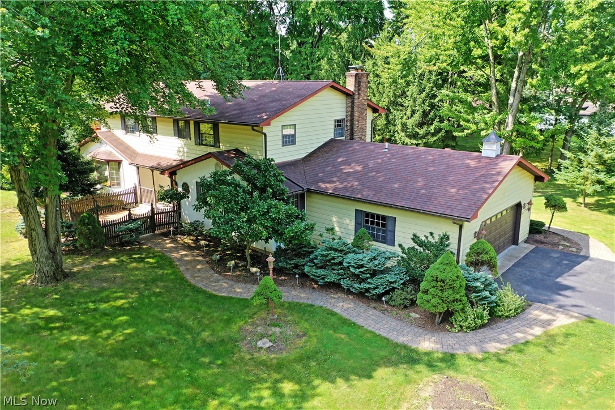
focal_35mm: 28
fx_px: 478
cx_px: 308
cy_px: 205
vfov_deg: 46.4
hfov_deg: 65.5
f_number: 4.5
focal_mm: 10.26
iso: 100
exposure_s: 1/120
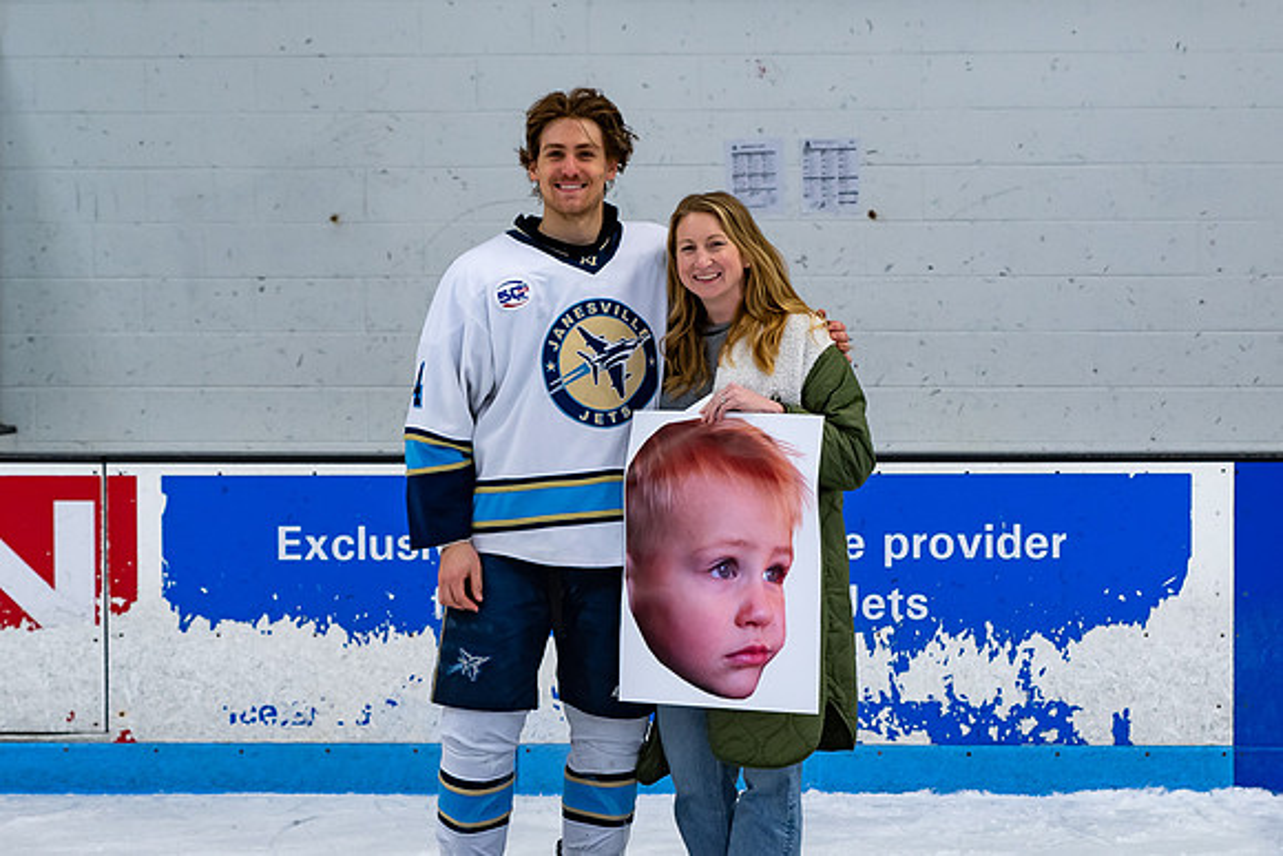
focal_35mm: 98
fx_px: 3504
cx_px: 666
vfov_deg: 13.9
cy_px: 426
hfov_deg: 20.7
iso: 500
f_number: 4.5
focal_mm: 52
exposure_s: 1/250
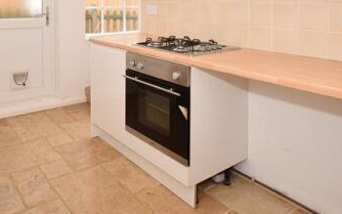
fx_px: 280
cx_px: 103
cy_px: 1
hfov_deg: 60.8
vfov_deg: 37.5
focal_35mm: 30
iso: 200
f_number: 5.6
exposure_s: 1/125
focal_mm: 10
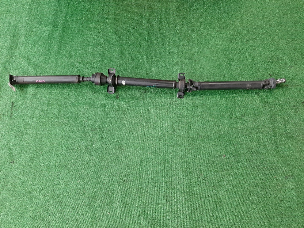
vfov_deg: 53.1
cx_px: 152
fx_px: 228
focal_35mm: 26
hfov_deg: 67.3
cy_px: 114
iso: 167
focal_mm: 3.93
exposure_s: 1/50
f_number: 1.7
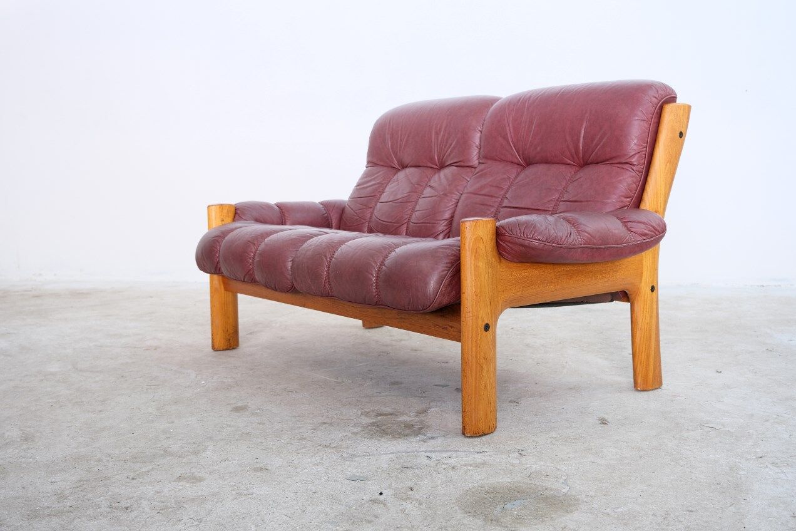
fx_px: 818
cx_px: 398
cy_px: 266
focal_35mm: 37
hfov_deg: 51.9
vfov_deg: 35.9
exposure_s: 1/38
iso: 1250
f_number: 4
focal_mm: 24.7
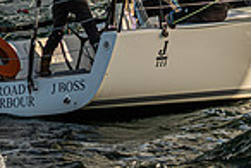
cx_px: 236
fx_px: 3584
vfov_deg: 2.7
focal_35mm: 513
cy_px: -133
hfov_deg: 4.0
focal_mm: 100
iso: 80
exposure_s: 1/1000
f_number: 4.5
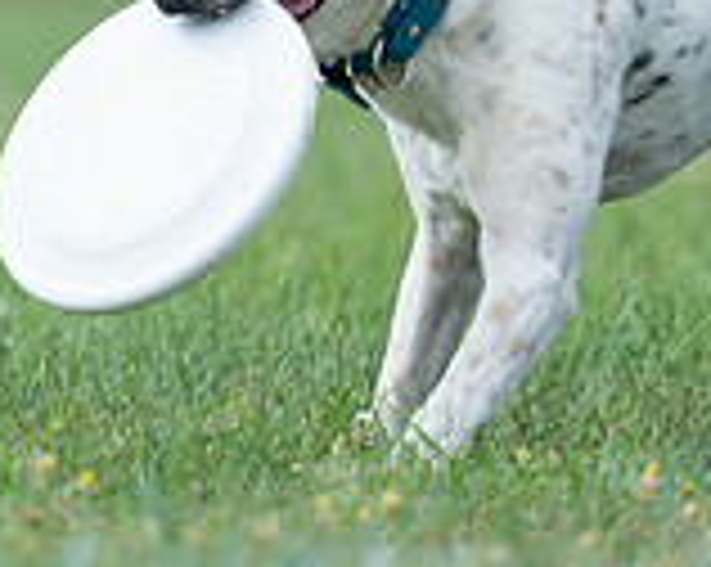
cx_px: 216
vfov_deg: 0.8
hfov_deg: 1.0
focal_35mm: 1972
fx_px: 41445
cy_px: -146
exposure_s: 1/4000
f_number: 6.3
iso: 1250
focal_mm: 571
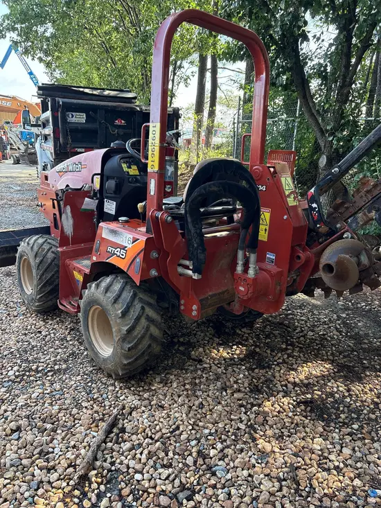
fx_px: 381
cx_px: 190
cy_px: 254
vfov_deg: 67.3
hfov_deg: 53.1
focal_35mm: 26
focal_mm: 5.96
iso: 100
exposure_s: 1/232
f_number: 1.6
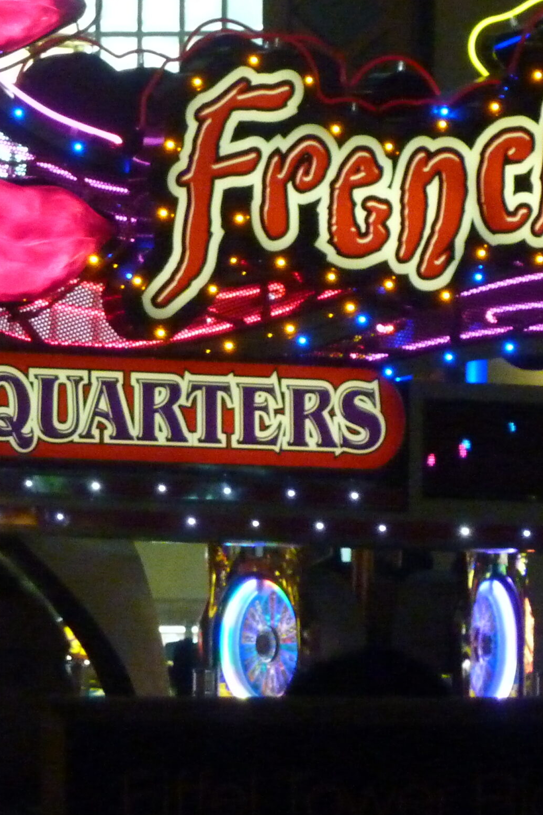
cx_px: 353
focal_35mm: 377
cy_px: 299
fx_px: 8529
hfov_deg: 3.6
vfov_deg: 5.5
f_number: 4.5
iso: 800
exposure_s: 1/30
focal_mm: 32.1
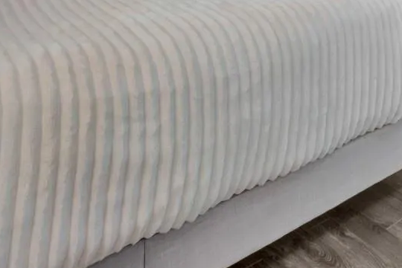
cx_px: 266
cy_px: -126
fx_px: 520
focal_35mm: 47
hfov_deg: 41.7
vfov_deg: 23.5
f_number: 8
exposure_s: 1/6
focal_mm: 15.2
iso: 400
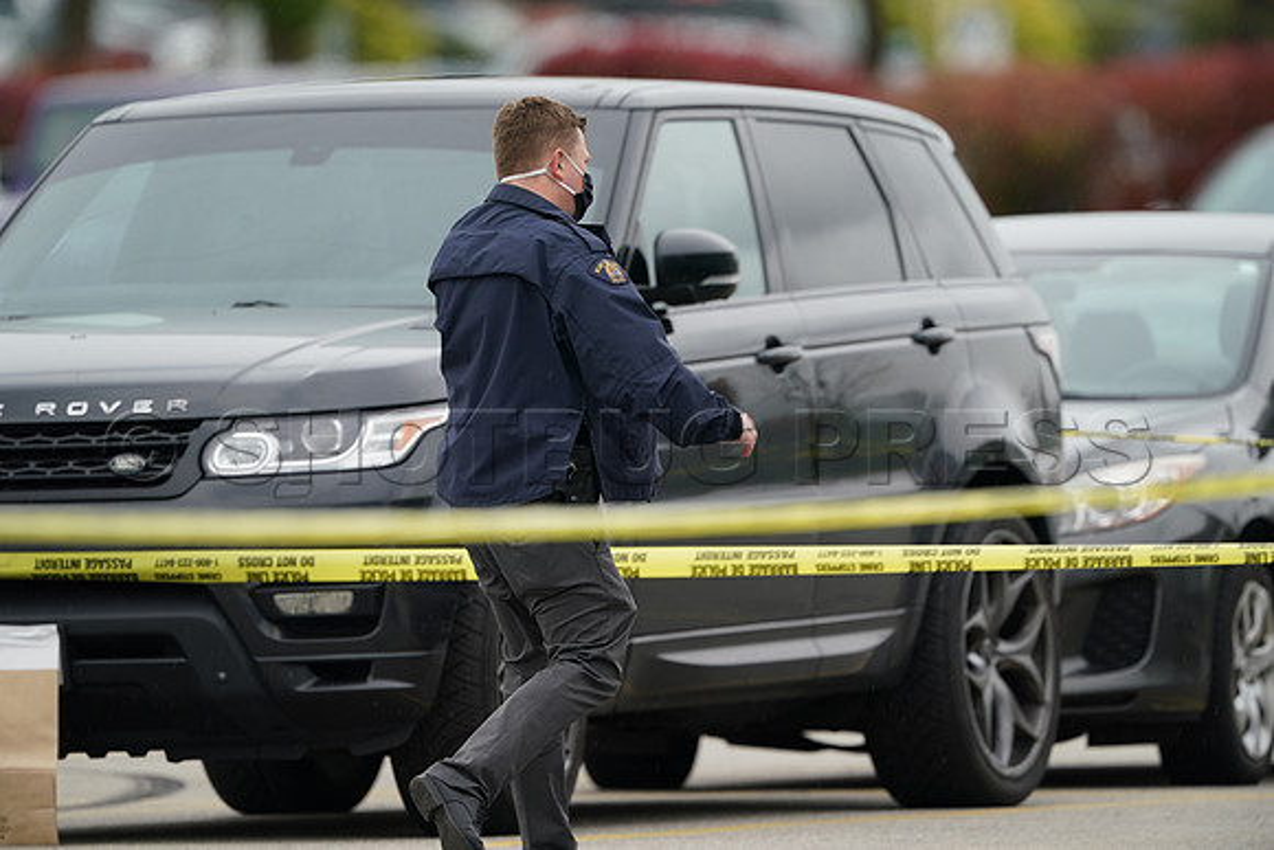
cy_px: 425
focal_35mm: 840
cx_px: 637
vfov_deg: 1.6
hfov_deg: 2.5
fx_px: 29732
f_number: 6.3
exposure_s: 1/320
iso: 400
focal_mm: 840
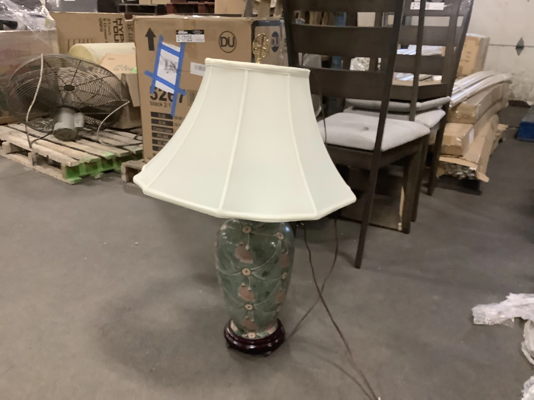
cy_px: 200
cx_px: 267
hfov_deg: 58.4
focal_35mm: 31
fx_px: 478
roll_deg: -1.7
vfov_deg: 45.4
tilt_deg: -18.8
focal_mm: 3.3
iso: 250
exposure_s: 1/40
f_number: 2.4
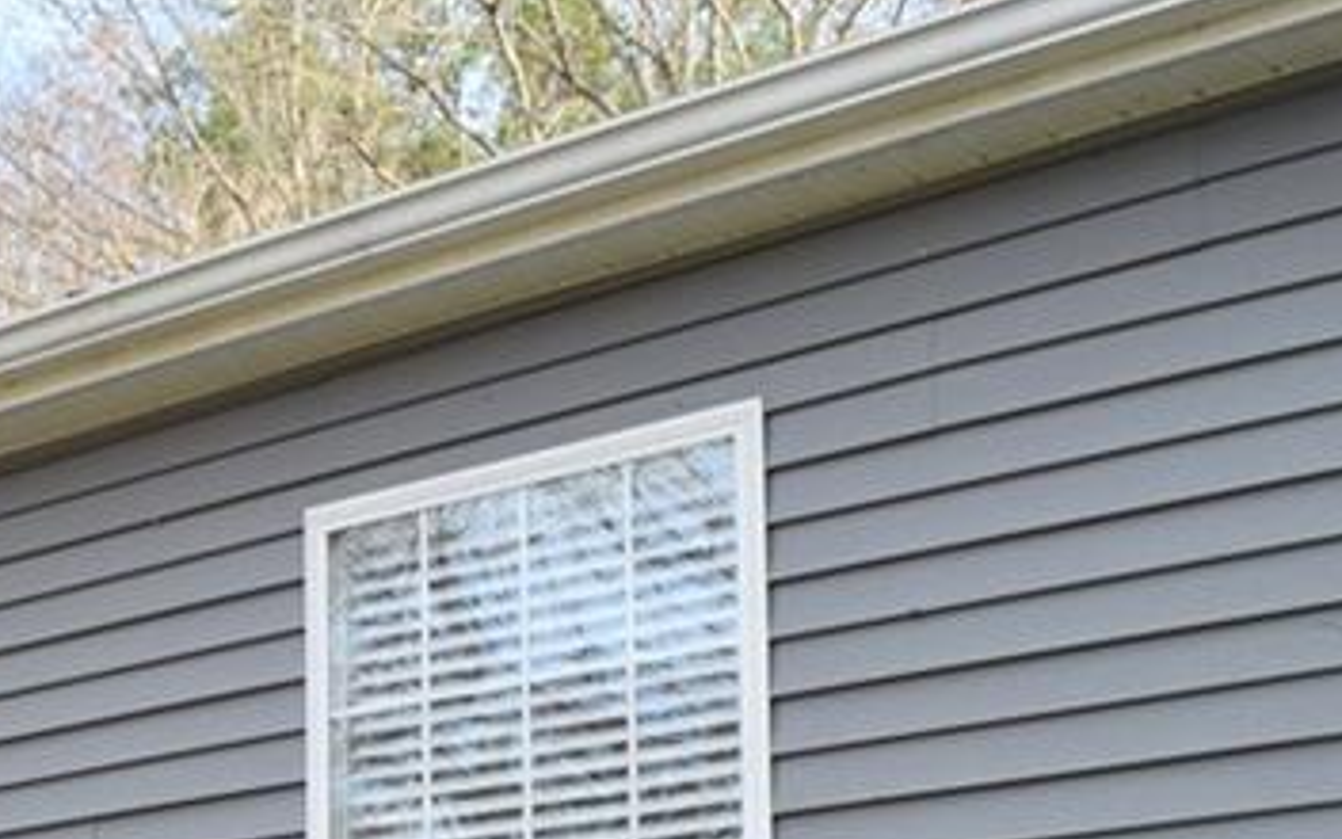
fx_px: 3255
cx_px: -111
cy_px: 1041
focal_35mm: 89
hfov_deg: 22.1
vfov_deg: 14.2
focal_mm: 20
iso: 400
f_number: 6.3
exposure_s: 1/160
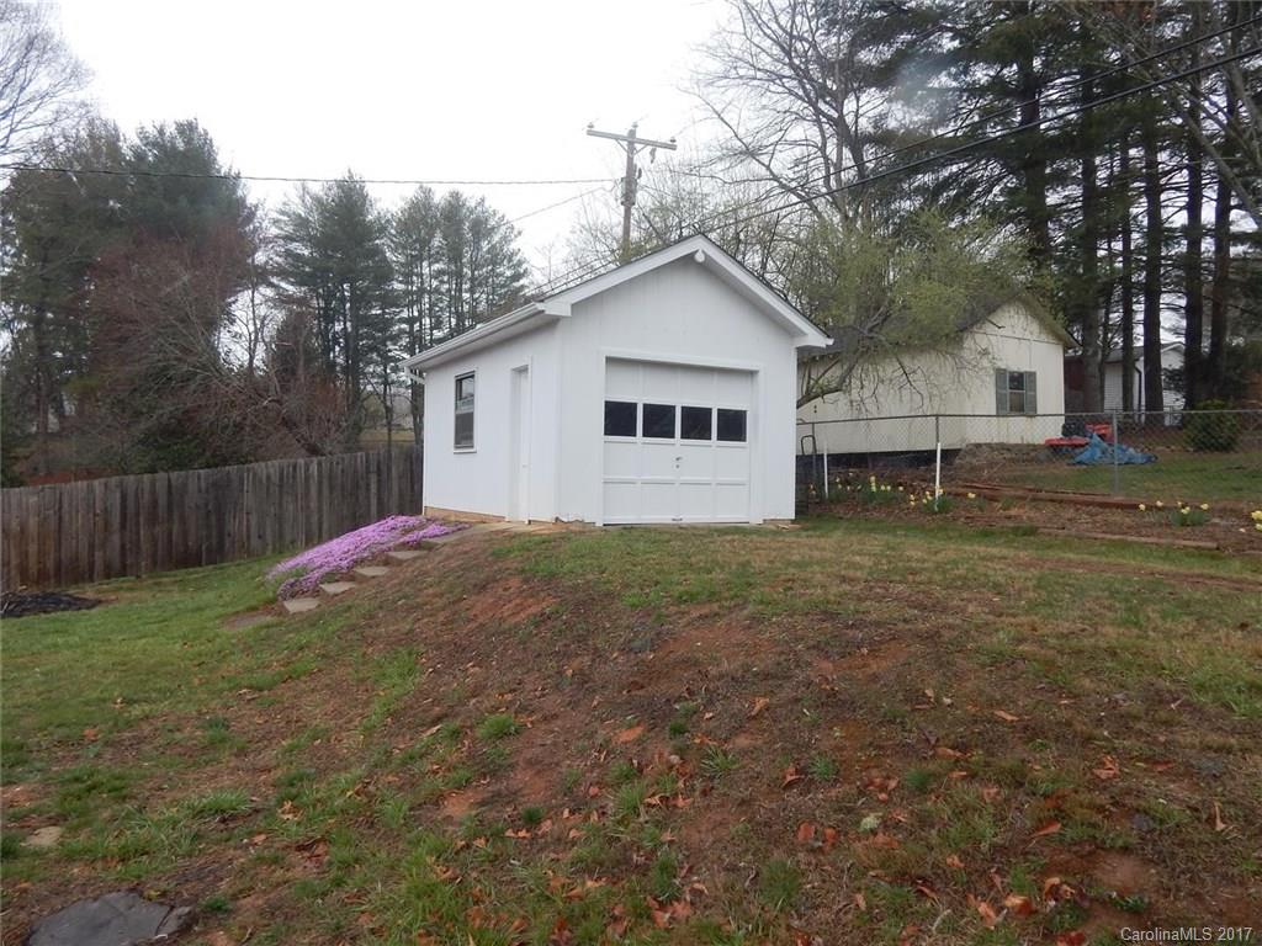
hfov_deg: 76.4
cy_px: 473
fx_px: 802
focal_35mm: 22
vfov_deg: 61.1
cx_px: 631
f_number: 3
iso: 125
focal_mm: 4
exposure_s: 1/160
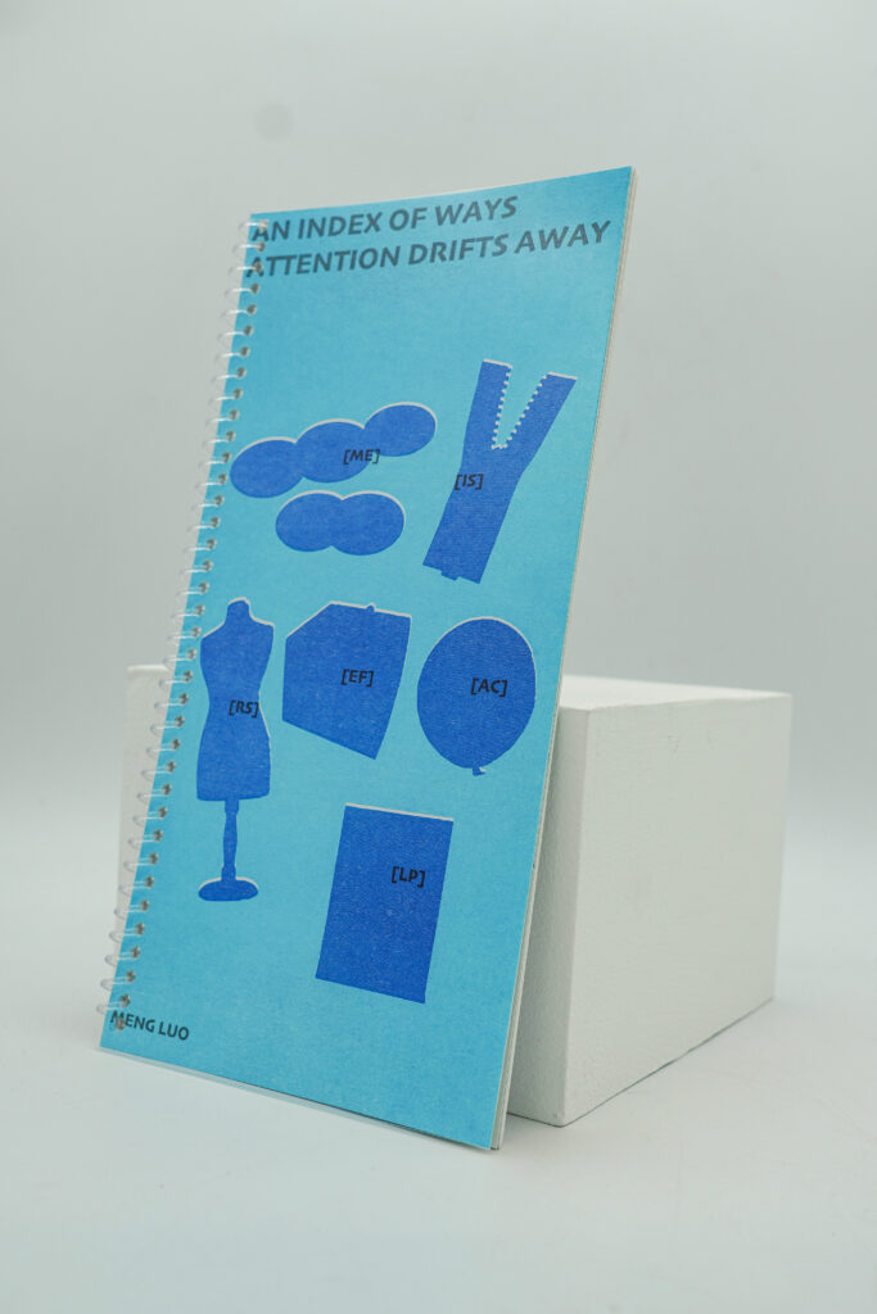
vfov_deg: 51.3
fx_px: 1370
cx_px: 438
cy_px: 657
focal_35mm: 38
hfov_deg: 35.5
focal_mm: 25
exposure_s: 1/160
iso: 100
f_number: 6.3
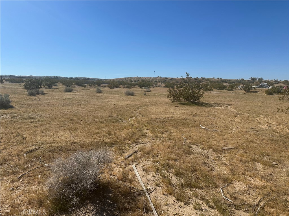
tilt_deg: -4.3
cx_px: 144
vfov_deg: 56.8
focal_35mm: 24
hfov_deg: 71.6
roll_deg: -1.2
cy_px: 108
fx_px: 200
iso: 80
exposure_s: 1/7576
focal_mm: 6.86
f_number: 1.78
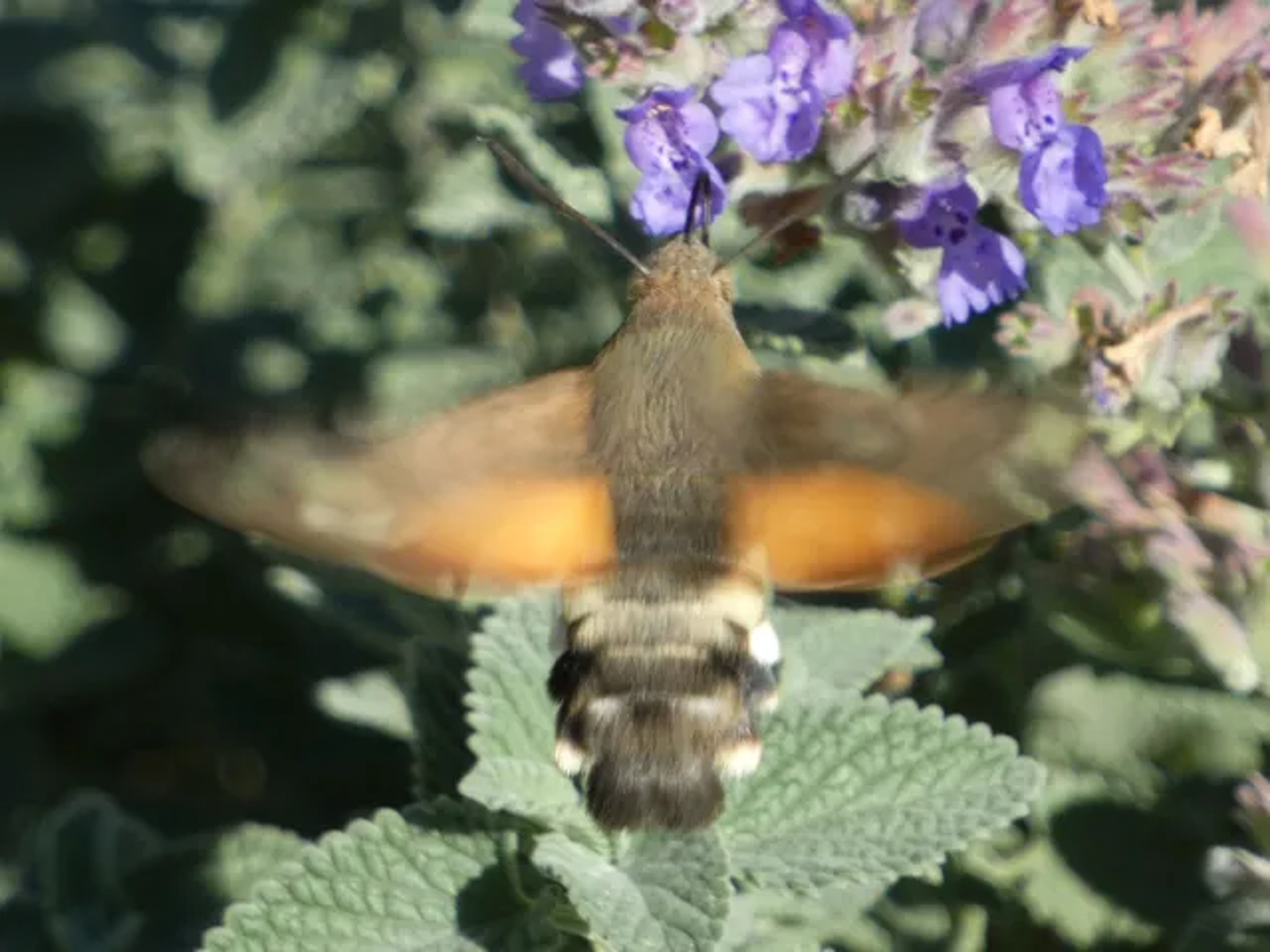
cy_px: 476
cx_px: 635
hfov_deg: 2.4
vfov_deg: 1.8
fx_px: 30341
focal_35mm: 827
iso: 100
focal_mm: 148.1
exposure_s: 1/125
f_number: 5.6
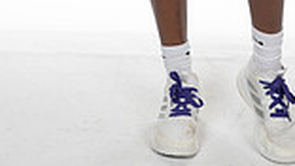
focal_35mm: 181
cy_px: -232
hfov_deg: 11.9
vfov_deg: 6.4
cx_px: 189
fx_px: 1417
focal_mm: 60
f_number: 7.1
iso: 800
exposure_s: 1/320
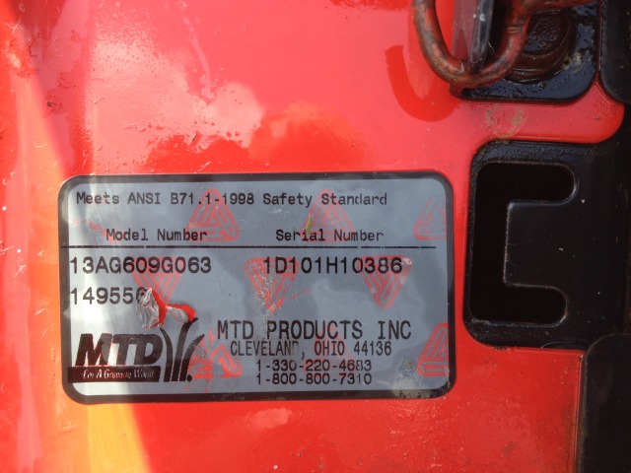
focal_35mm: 35
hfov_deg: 52.6
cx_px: 316
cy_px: 236
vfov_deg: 40.7
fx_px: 638
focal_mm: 4.28
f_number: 2.4
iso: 50
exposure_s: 1/203
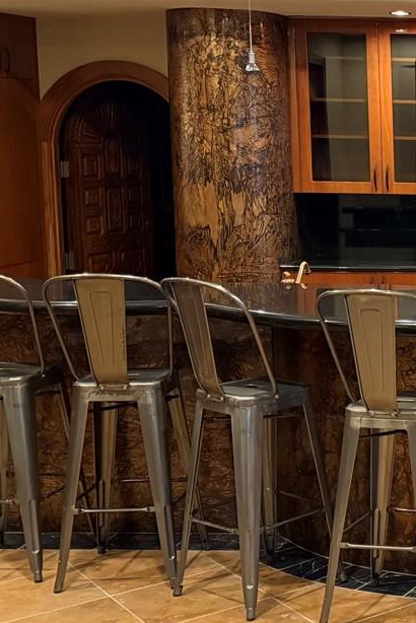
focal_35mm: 65
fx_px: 1125
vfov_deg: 30.9
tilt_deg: -6.1
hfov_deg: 17.9
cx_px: 687
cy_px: 275
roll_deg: -1.0
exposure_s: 1/60
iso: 800
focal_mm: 6.76
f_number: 1.78
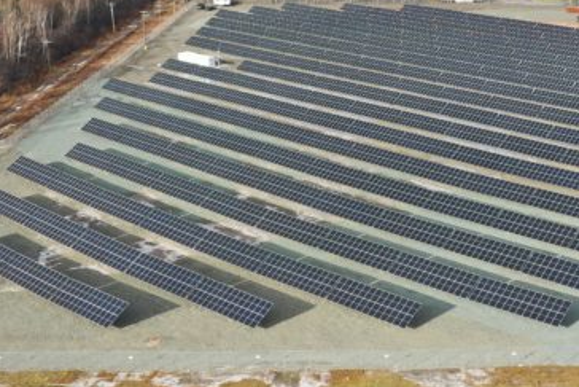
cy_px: 113
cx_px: 328
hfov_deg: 33.9
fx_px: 949
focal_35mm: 59
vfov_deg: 22.9
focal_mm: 10.26
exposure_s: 1/320
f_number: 5
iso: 100
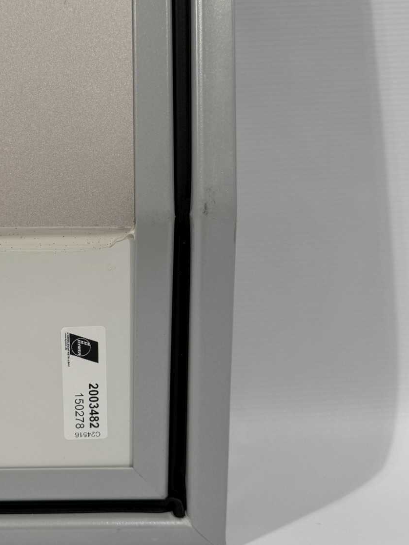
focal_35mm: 44
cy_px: 263
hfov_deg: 31.9
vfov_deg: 42.9
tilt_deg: -5.4
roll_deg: +0.0
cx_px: 77
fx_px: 693
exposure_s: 1/255
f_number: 1.78
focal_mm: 6.76
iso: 64
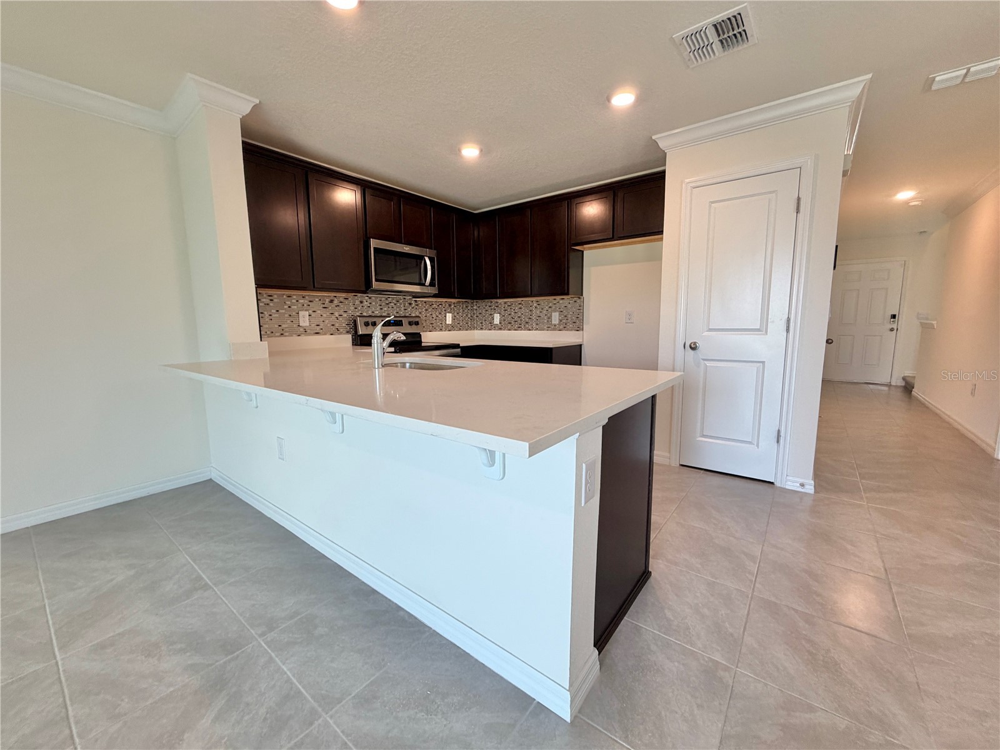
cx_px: 500
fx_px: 404
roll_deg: +0.3
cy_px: 375
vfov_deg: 85.7
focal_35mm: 14
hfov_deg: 102.1
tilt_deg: -7.3
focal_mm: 2.22
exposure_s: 1/120
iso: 200
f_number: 2.2
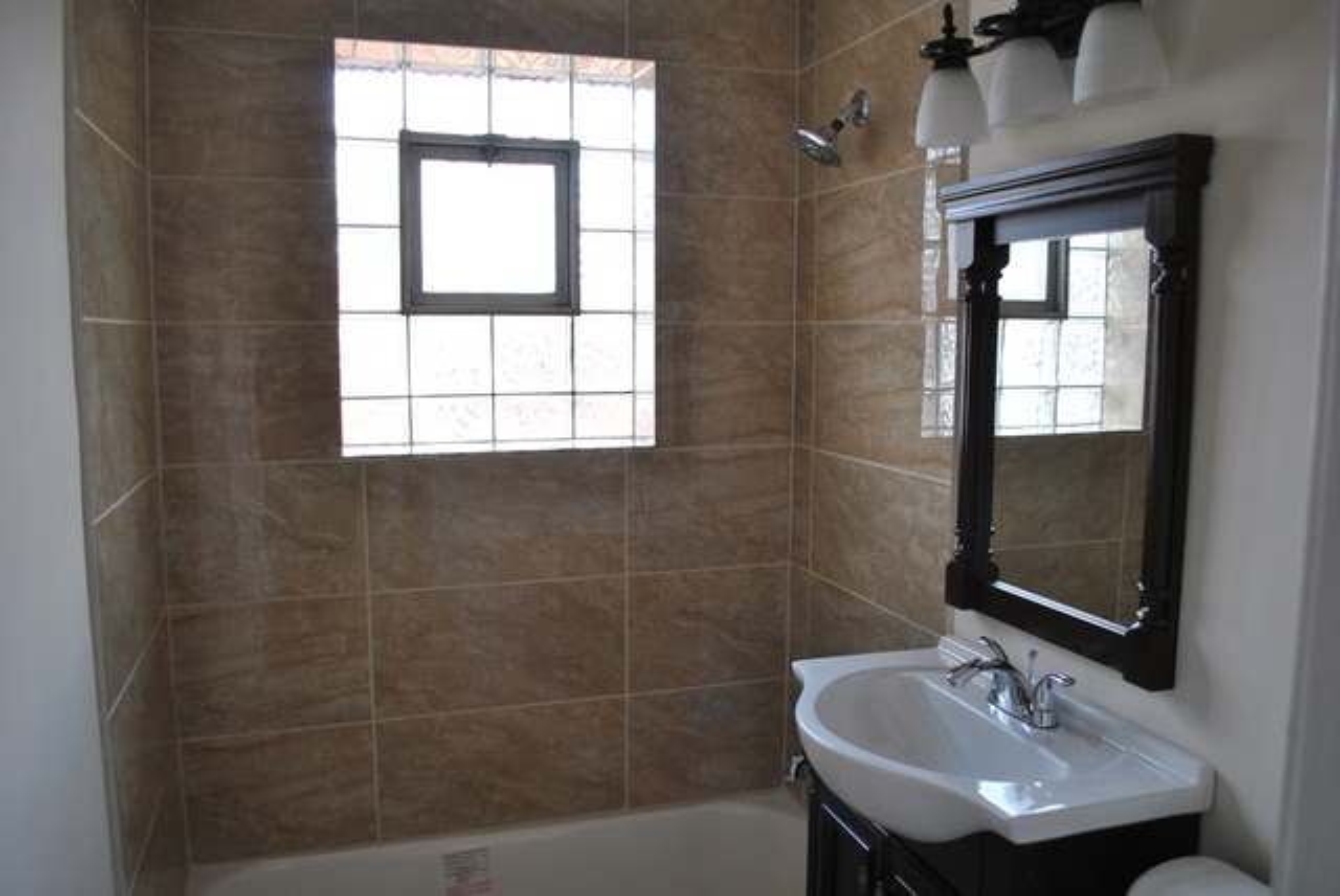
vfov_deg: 48.0
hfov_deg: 67.3
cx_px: 670
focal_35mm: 27
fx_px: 1006
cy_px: 448
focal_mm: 18
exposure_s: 1/30
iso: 220
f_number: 3.5
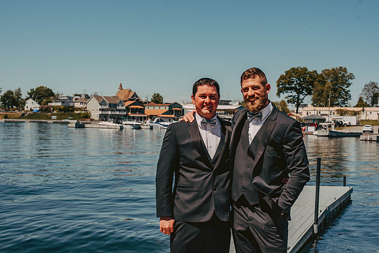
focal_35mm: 50
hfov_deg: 39.6
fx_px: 526
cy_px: 126
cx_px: 190
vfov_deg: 27.0
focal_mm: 50
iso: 125
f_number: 6.3
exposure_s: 1/500
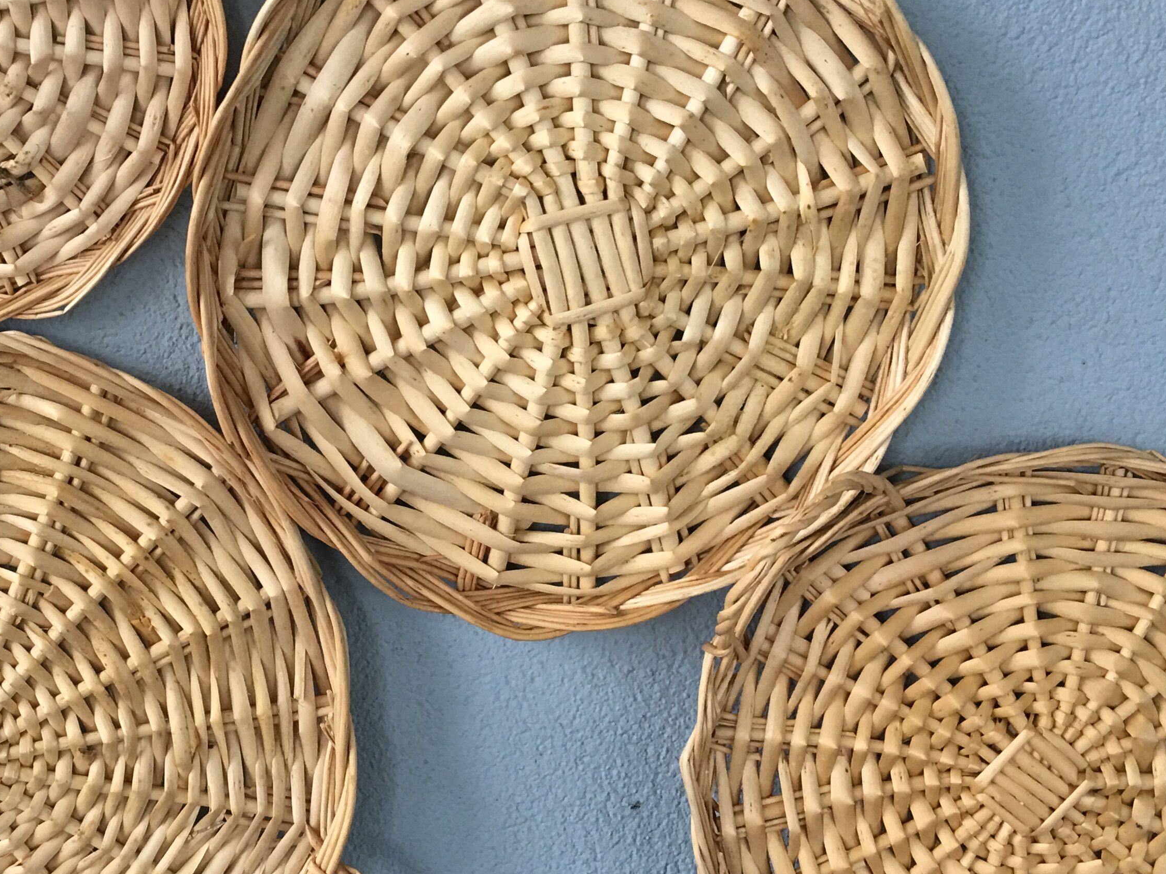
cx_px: 401
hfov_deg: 36.5
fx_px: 1751
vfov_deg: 28.0
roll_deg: -0.1
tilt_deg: -18.9
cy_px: 432
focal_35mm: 52
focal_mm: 4.15
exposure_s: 1/33
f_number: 2.2
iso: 64
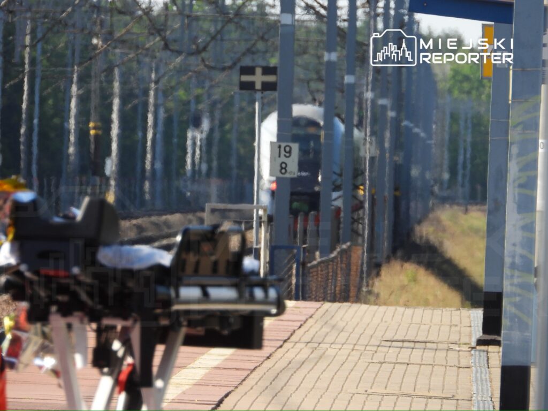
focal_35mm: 1100
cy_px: 206
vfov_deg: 1.4
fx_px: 17414
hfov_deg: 1.8
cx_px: 274
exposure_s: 1/500
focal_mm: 198
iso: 200
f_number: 5.6
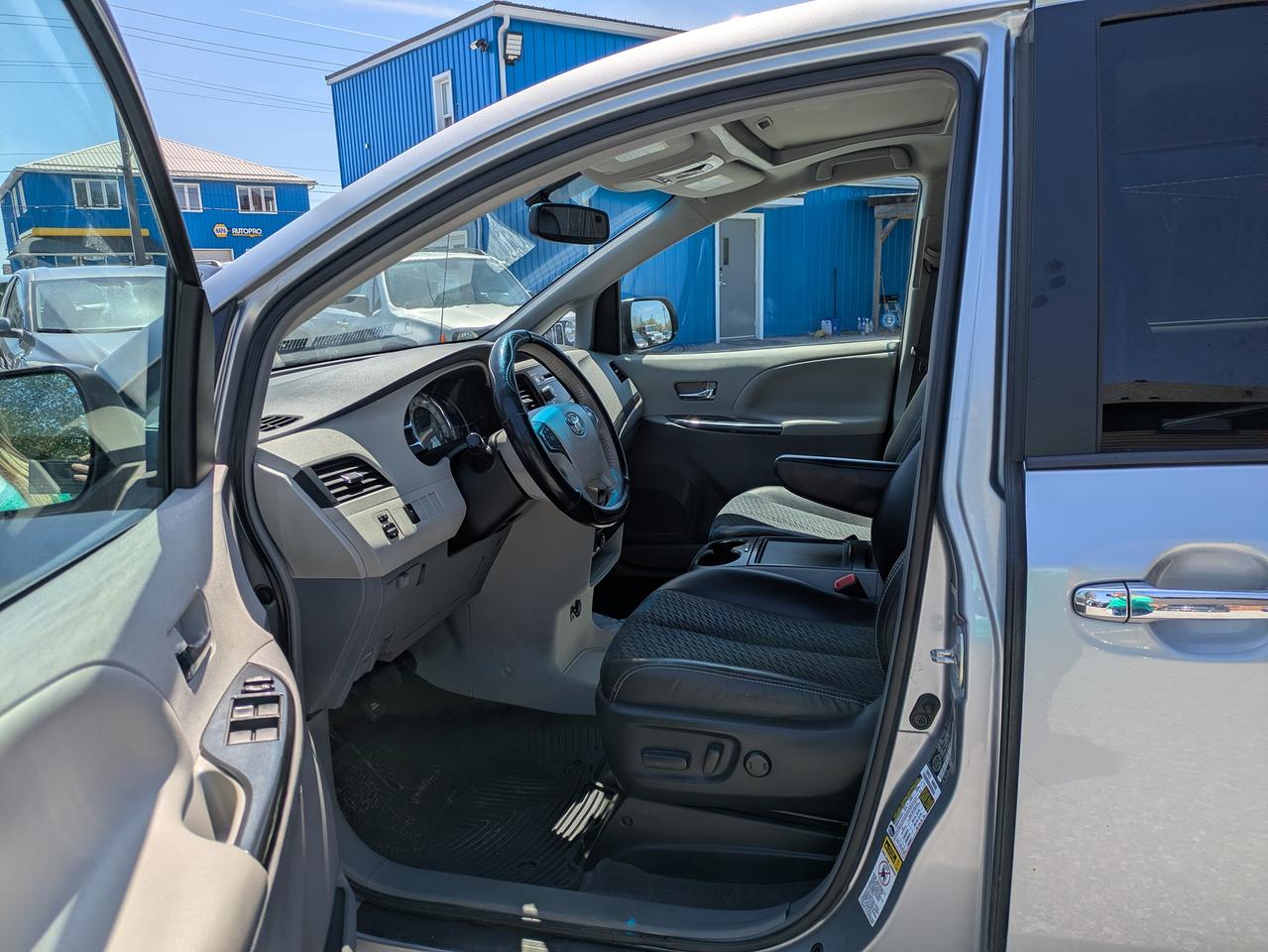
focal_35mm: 25
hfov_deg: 69.4
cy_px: 476
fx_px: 916
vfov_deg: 54.9
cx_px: 634
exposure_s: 1/2451
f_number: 1.89
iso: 47
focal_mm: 5.43
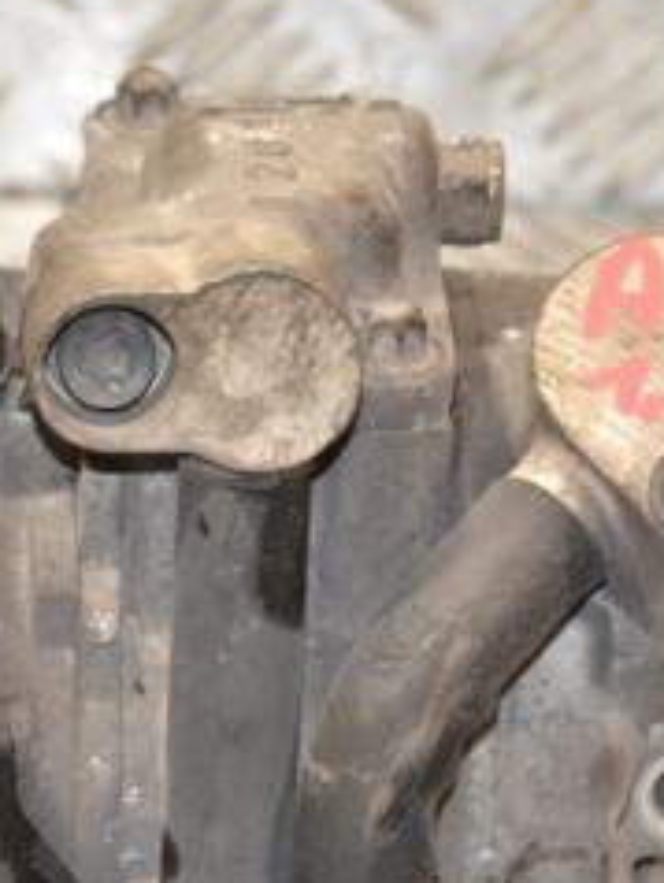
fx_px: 8527
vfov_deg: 5.9
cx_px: 160
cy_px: 694
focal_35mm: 334
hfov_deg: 4.5
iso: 800
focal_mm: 92
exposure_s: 1/80
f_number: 5.6
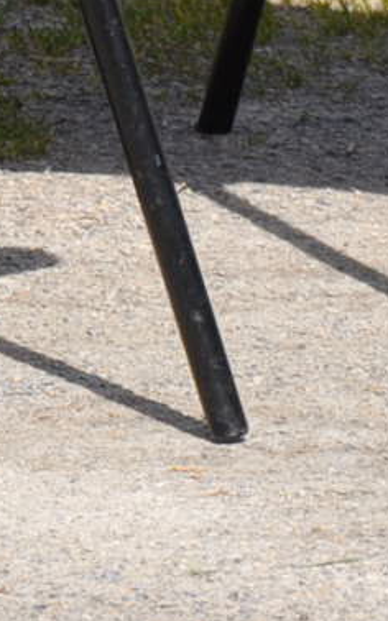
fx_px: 15389
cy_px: -279
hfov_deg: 1.4
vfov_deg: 2.3
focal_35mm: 909
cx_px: -628
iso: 320
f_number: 10
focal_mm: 105
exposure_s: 1/400
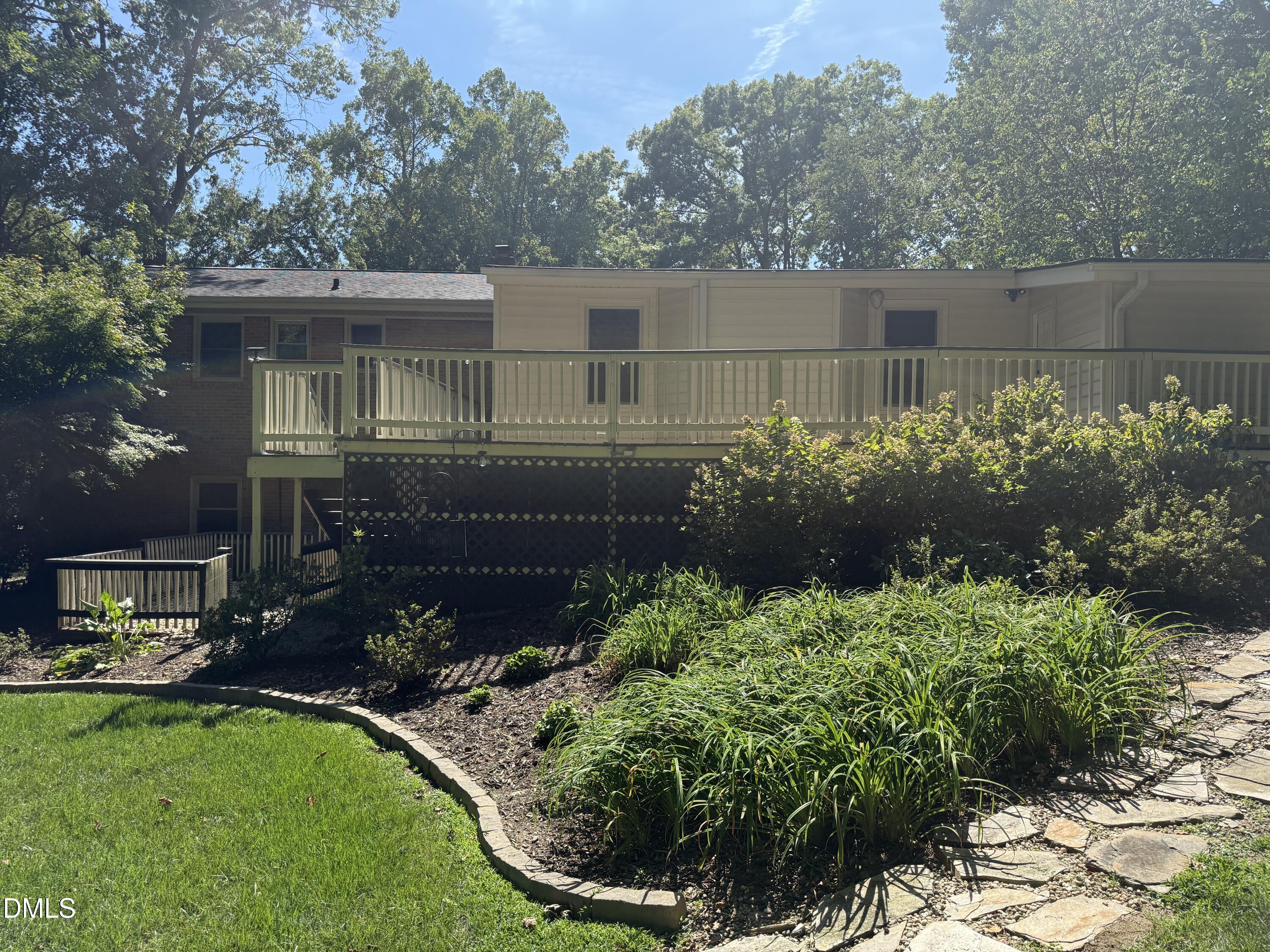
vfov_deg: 56.8
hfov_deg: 71.6
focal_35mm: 24
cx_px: 635
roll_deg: -1.7
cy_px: 476
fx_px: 881
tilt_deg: +1.5
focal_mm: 6.76
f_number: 1.78
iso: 100
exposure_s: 1/2907
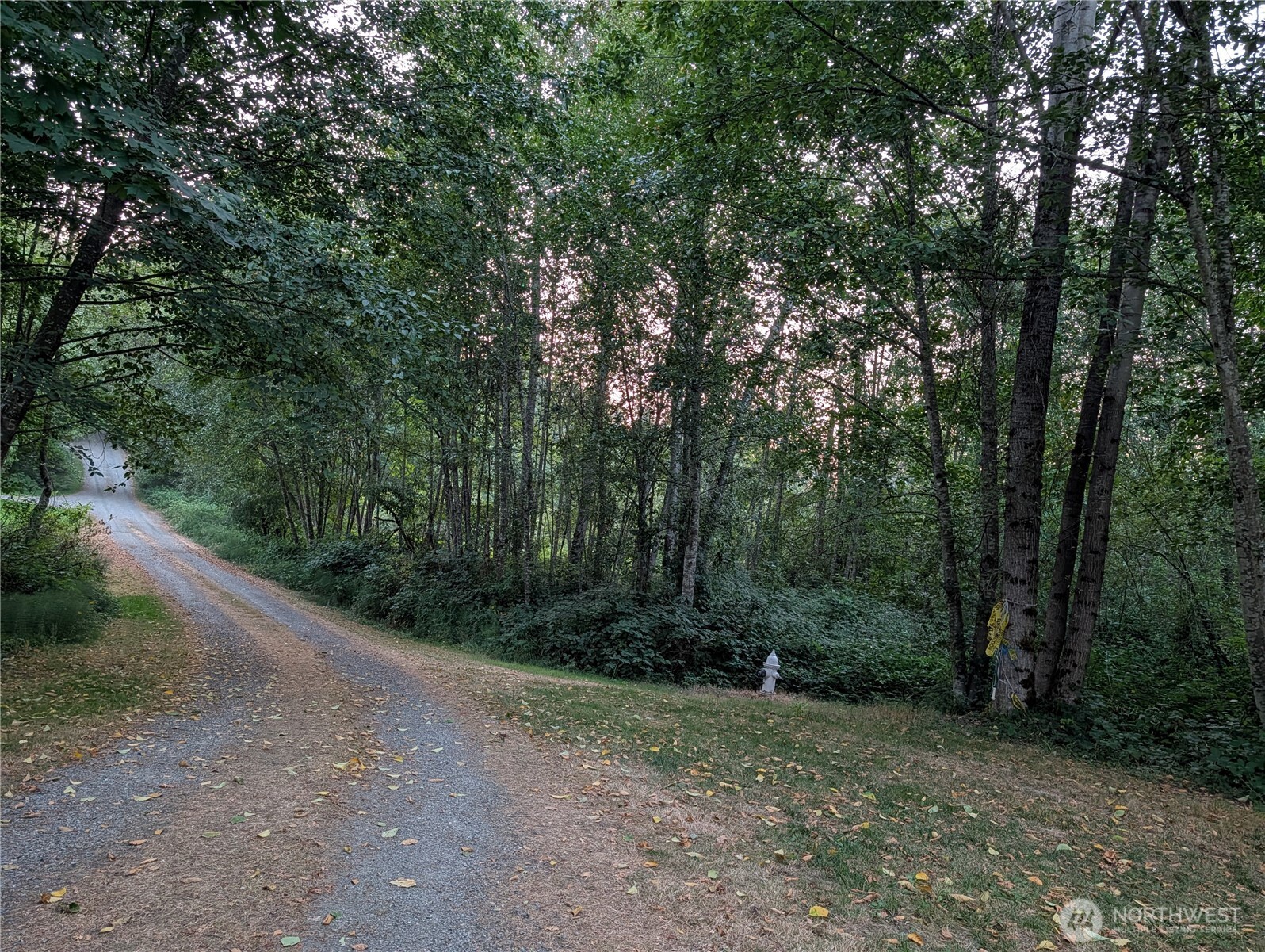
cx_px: 632
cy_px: 476
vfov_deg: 56.9
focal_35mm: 24
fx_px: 878
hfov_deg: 71.5
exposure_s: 1/119
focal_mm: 6.9
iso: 300
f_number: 1.68
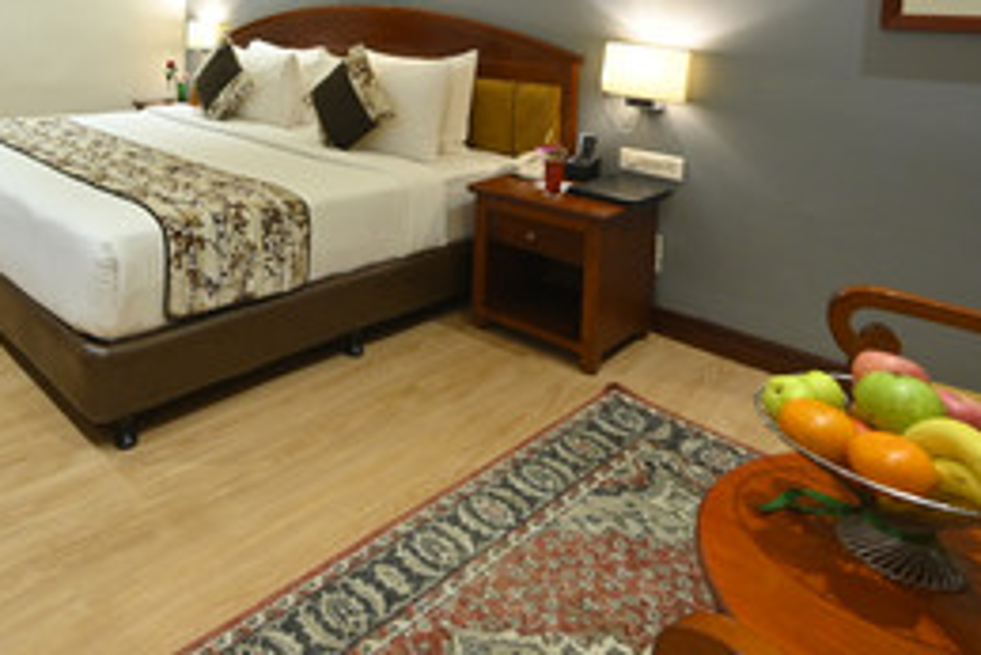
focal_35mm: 27
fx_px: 736
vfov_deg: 43.1
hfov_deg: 63.4
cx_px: 246
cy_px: 44
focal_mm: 14
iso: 2000
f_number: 4.5
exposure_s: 1/100
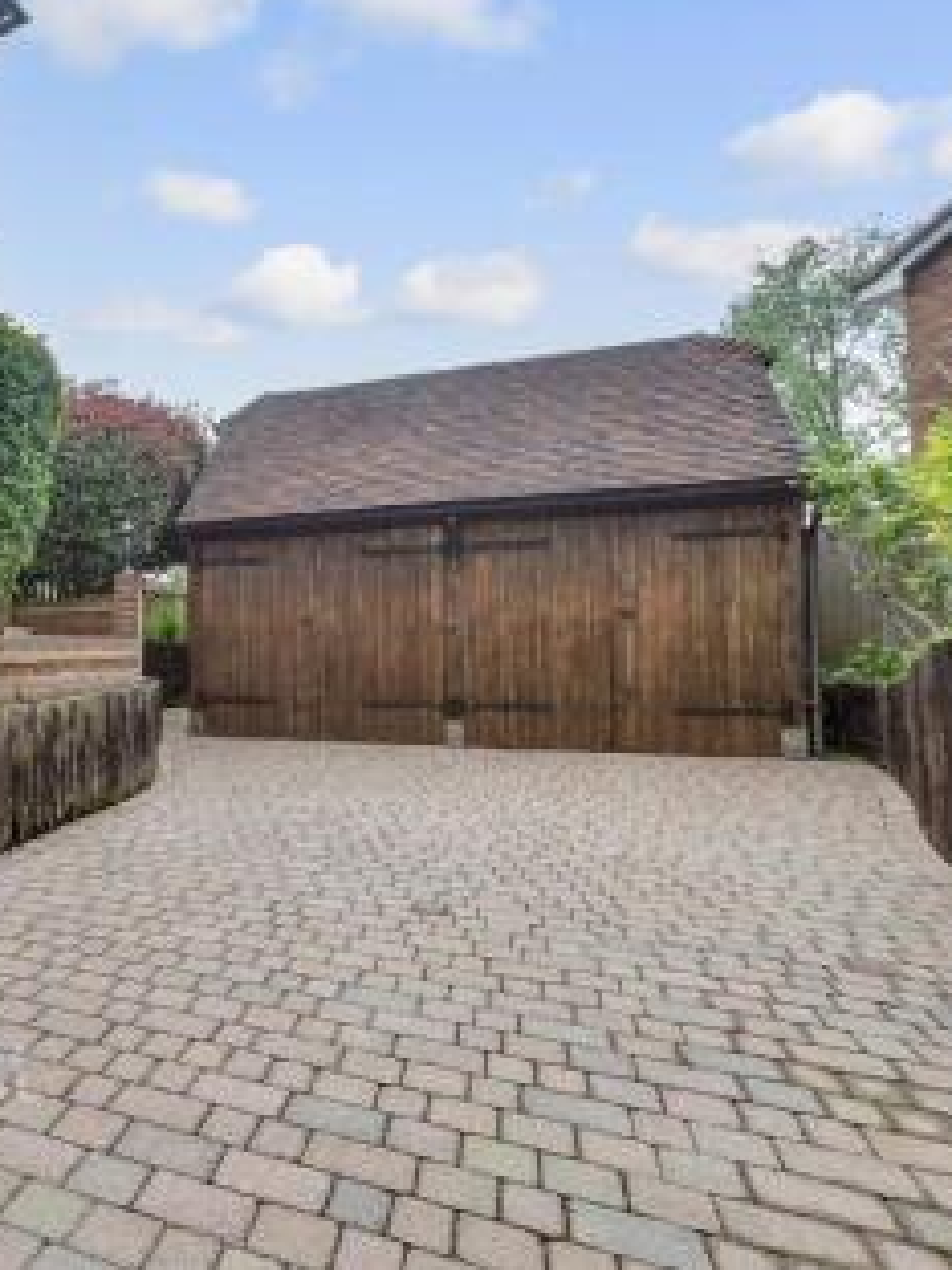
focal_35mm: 22
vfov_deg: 76.4
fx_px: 807
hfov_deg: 50.9
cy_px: 629
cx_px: 28
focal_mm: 10
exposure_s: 1/30
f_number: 8
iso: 160
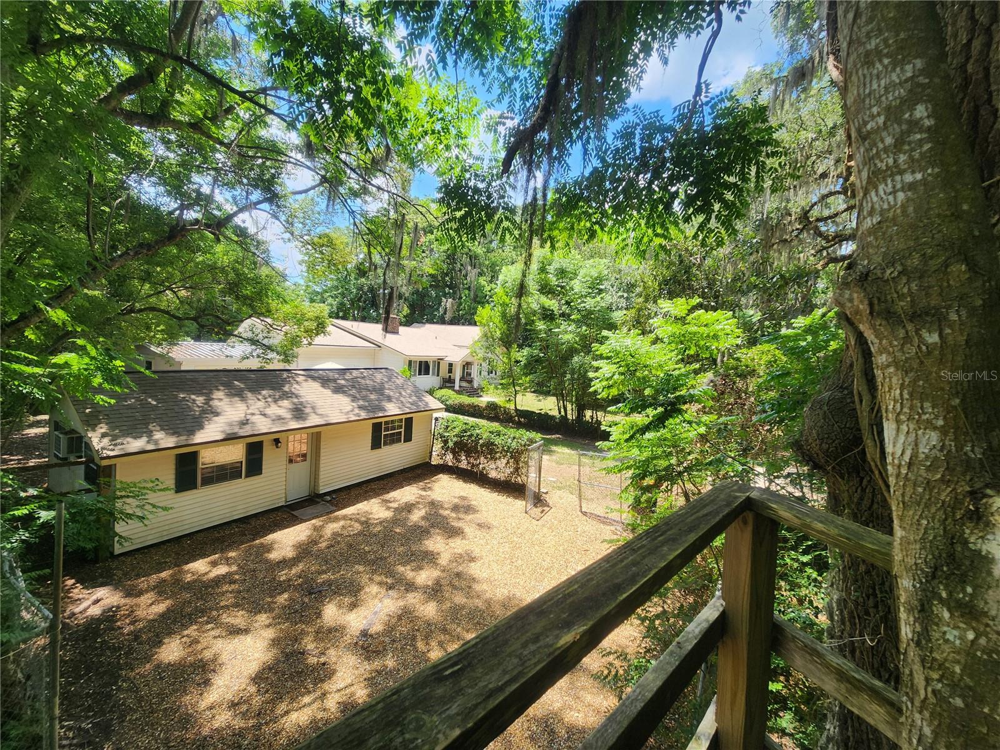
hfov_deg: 106.2
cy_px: 375
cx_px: 500
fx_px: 376
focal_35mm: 13
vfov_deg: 89.9
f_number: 2.2
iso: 50
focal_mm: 2.2
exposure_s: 1/438
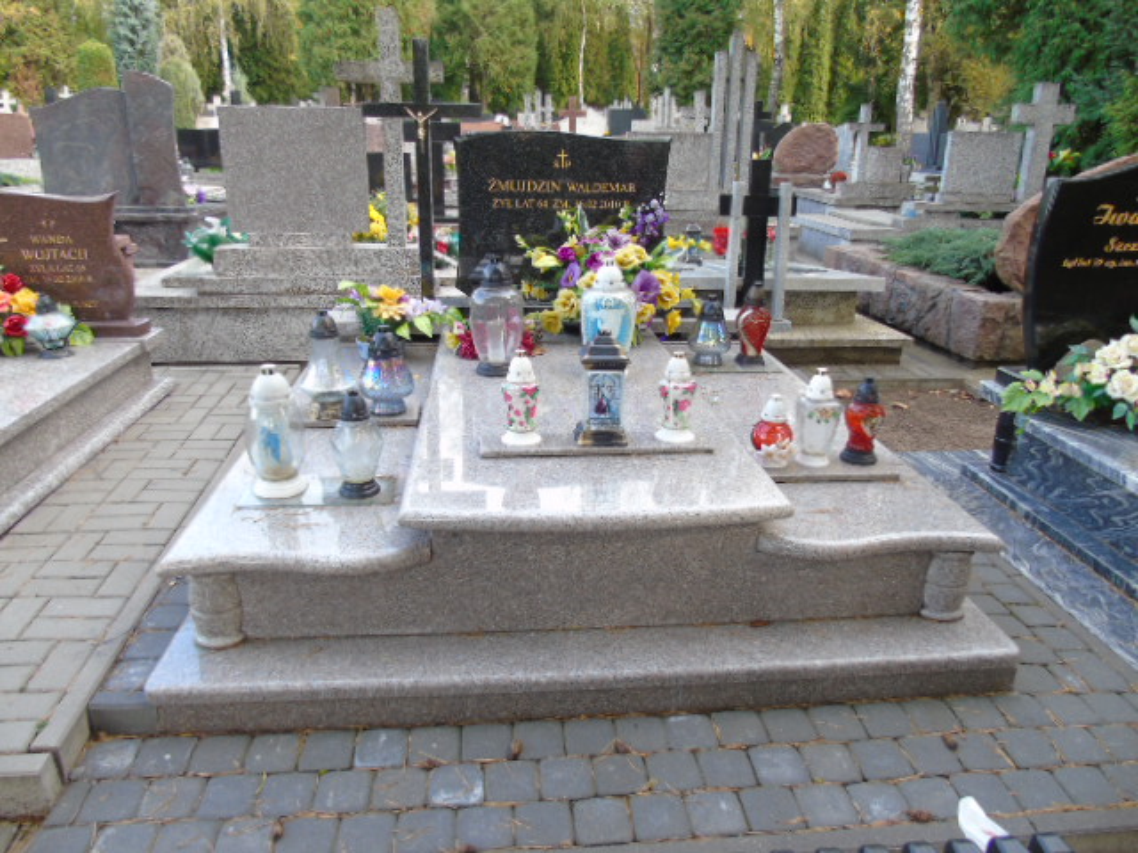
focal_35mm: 25
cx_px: 569
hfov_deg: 69.4
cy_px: 426
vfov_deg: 54.9
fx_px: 822
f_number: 3.4
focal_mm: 4.4
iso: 80
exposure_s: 1/60
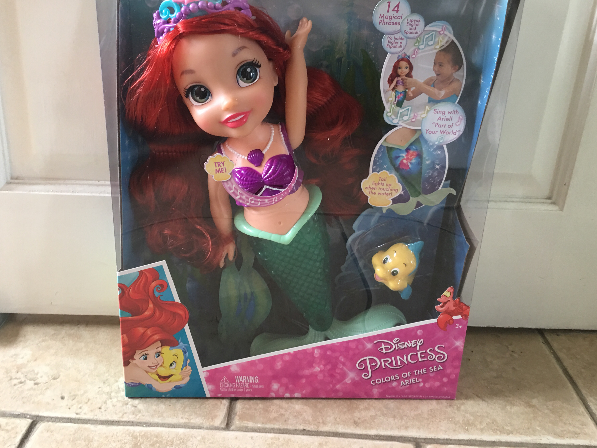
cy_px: 201
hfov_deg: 55.3
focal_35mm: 33
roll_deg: -3.9
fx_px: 569
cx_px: 288
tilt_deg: -21.7
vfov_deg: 42.9
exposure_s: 1/17
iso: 64
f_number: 2.2
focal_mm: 4.15
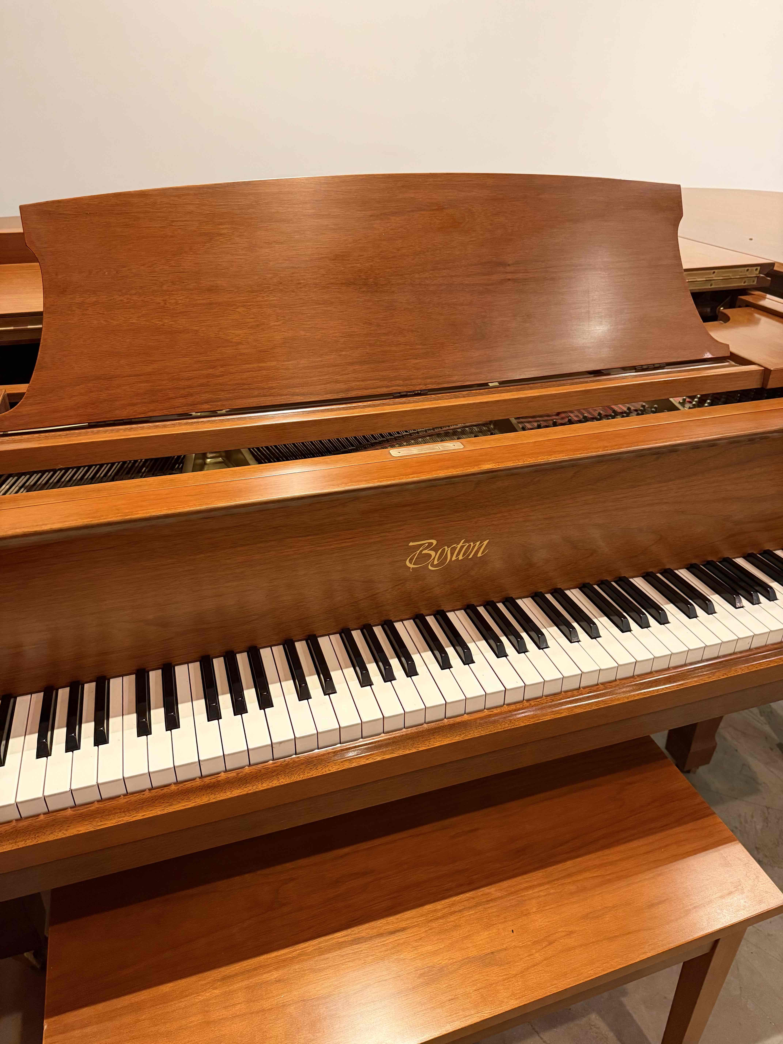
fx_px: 724
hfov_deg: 56.8
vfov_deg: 71.6
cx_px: 392
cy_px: 522
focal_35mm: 24
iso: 400
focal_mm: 6.76
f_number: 1.78
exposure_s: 1/60
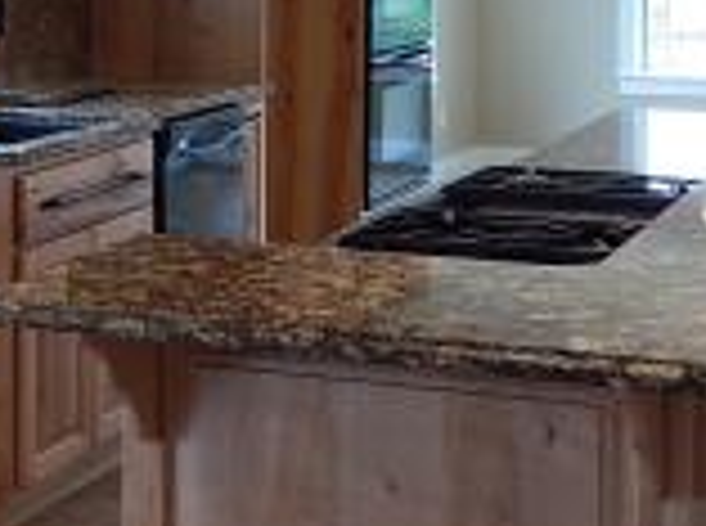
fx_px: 1913
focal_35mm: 94
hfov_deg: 20.9
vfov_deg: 15.3
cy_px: -54
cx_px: 297
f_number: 3
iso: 125
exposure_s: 1/40
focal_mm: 4
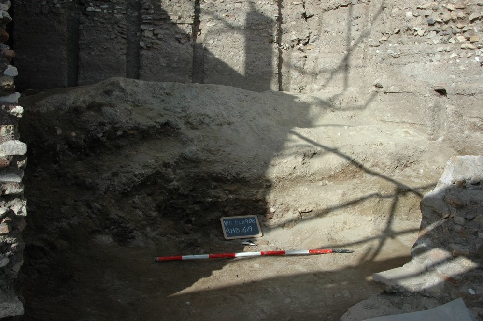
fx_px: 482
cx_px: 242
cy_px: 160
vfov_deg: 36.8
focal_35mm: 36
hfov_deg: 53.2
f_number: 9
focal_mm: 24
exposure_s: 1/320
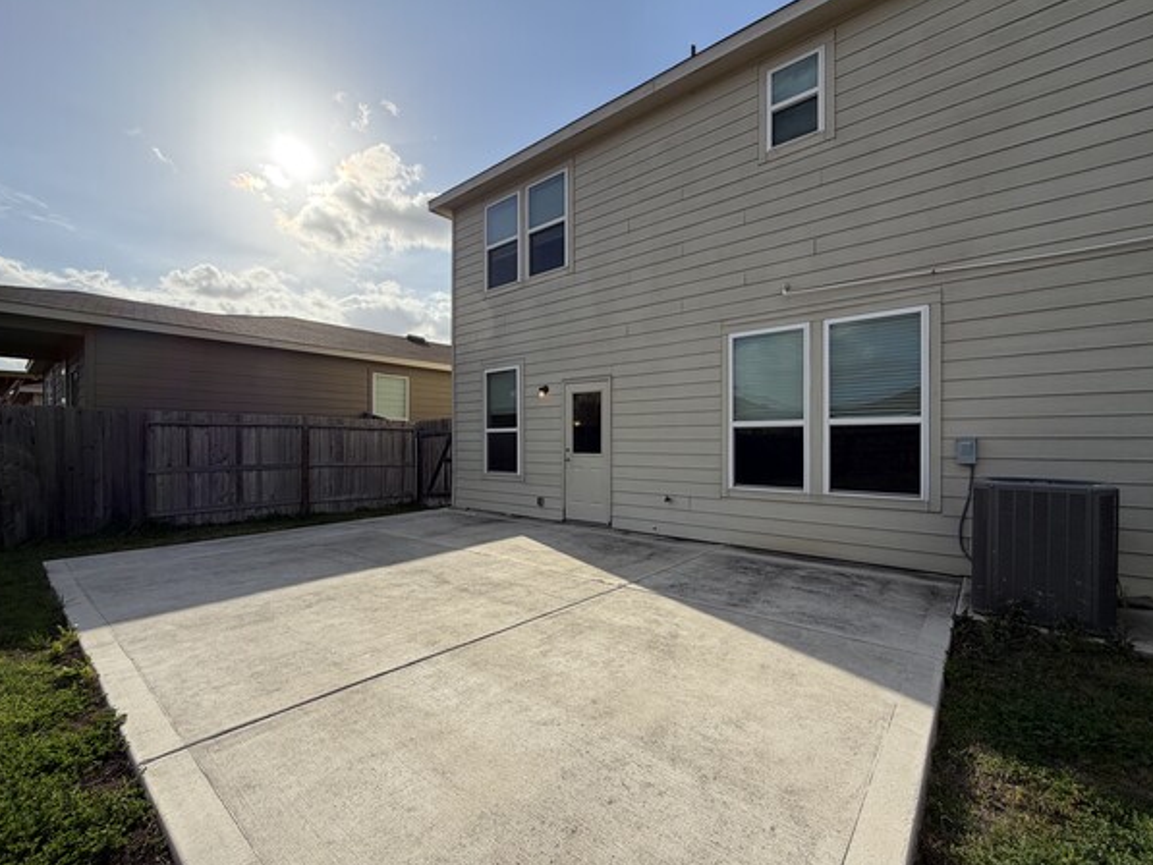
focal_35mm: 15
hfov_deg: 98.1
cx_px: 591
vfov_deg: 81.8
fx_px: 500
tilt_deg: +0.2
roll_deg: -0.3
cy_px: 442
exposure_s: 1/1745
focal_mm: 2.22
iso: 25
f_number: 2.2
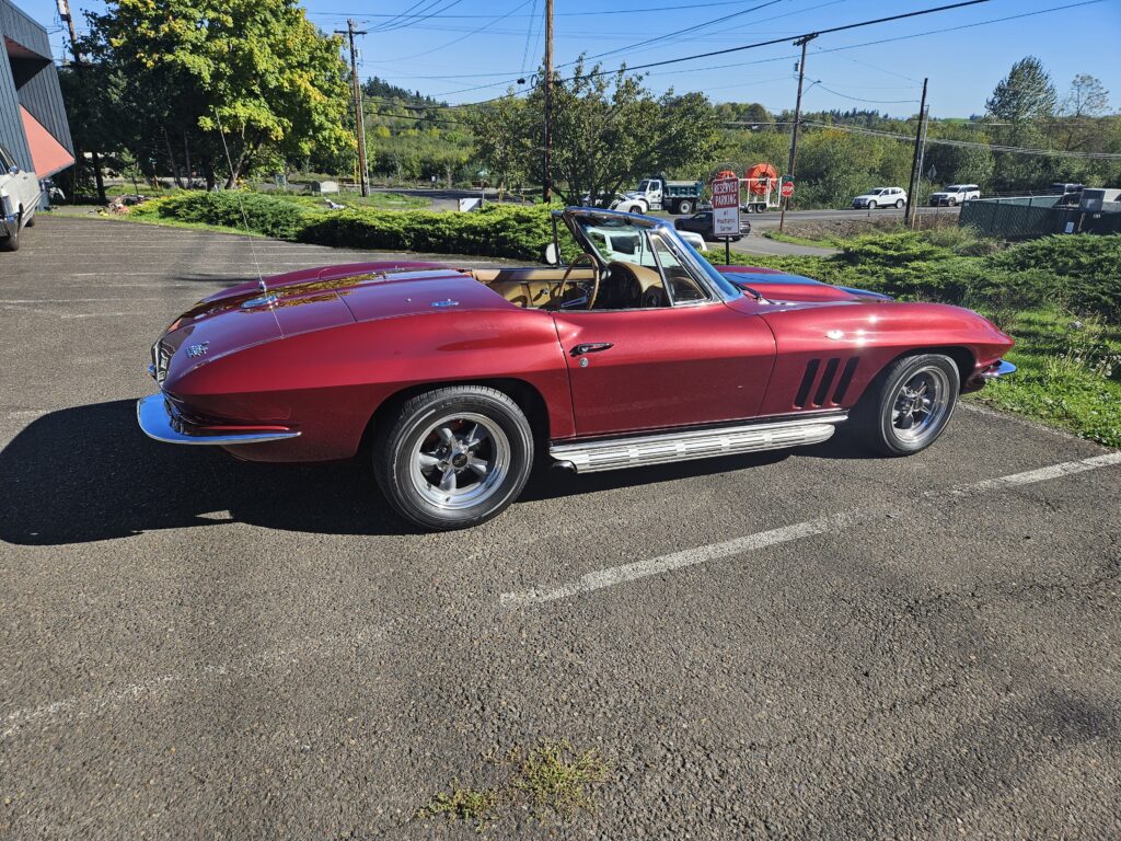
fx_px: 745
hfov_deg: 73.9
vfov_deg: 58.9
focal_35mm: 23
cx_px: 560
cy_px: 420
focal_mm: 5.4
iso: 32
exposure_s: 1/1554
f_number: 1.8
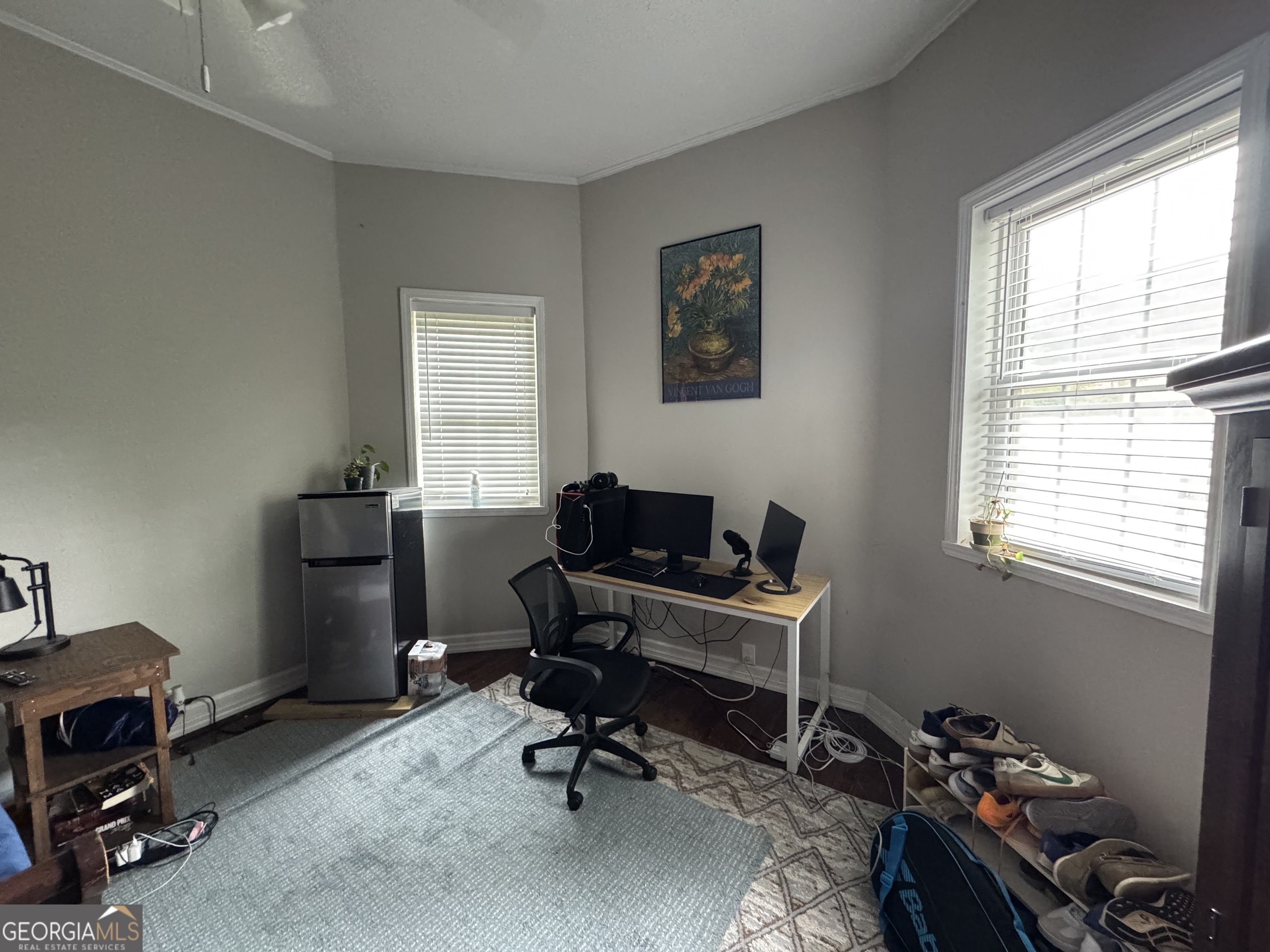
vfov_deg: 85.7
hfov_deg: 102.1
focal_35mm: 14
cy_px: 476
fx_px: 514
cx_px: 635
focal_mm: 2.22
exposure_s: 1/60
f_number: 2.2
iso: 800
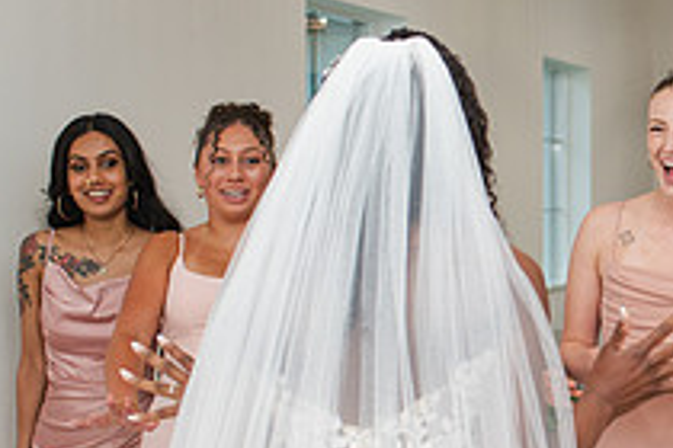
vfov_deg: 12.5
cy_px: 306
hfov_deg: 17.8
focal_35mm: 109
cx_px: 809
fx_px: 2038
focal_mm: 35
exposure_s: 1/200
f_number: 3.2
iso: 800
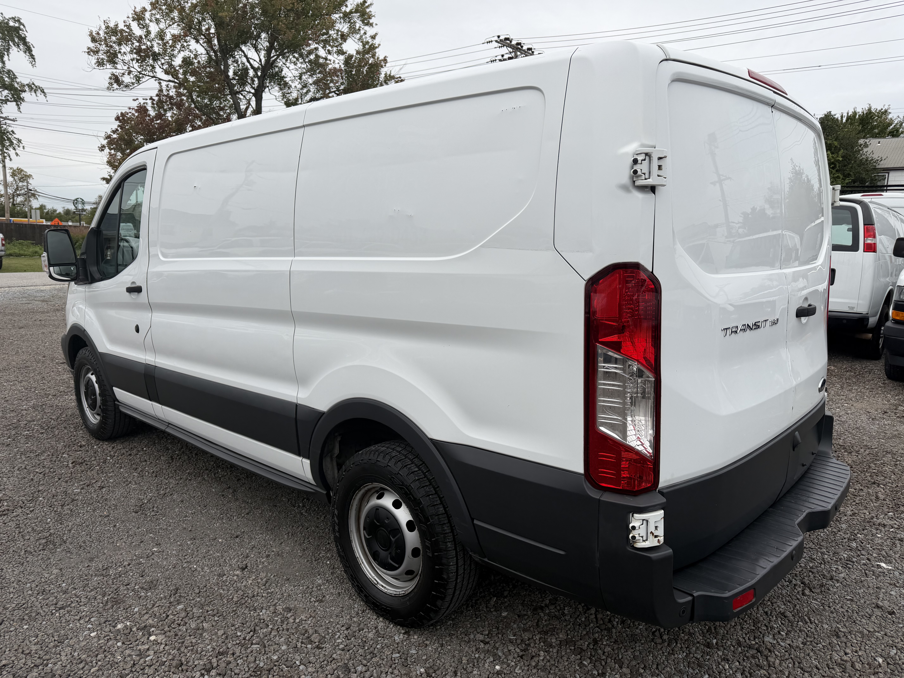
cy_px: 339
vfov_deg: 56.8
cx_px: 452
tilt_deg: -8.3
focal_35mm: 24
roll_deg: -1.2
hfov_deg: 71.6
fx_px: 627
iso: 80
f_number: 1.78
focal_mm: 6.76
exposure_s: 1/1032
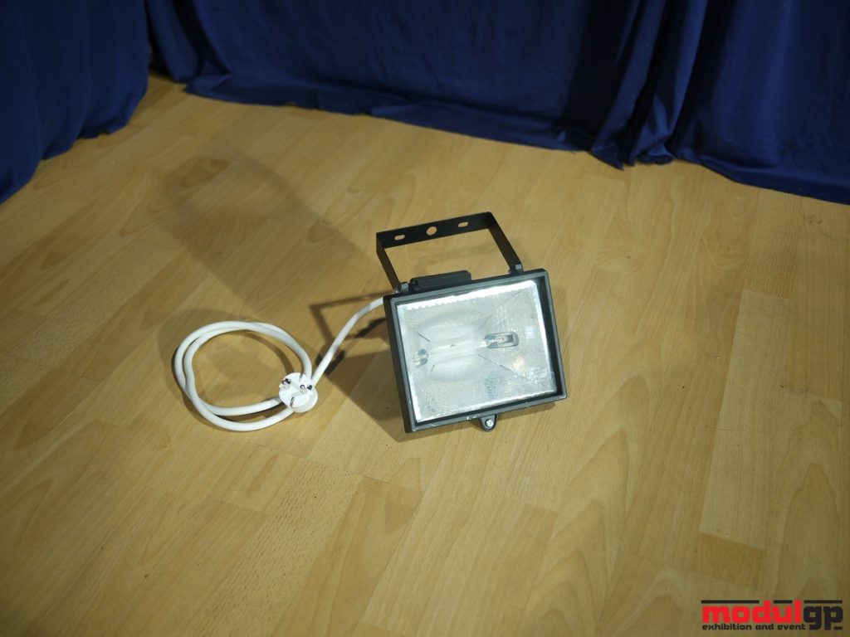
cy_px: 318
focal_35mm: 40
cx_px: 425
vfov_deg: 36.0
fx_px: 982
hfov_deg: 46.8
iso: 100
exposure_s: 1/80
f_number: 1.7
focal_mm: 20
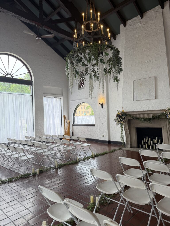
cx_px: 85
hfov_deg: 56.8
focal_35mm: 24
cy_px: 113
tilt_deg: +3.5
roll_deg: +1.1
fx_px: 157
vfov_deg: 71.6
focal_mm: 6.76
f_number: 1.78
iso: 64
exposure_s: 1/164
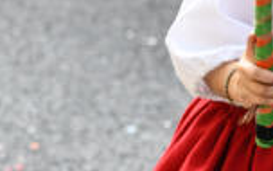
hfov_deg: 3.7
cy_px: -7
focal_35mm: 550
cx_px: 774
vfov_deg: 2.4
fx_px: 4092
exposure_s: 1/640
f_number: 5
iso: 1000
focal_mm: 80
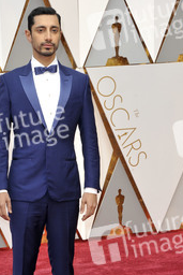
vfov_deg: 16.7
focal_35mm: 122
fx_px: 929
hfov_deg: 11.2
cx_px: 45
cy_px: 186
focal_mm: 78
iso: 1000
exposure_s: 1/250
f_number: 8
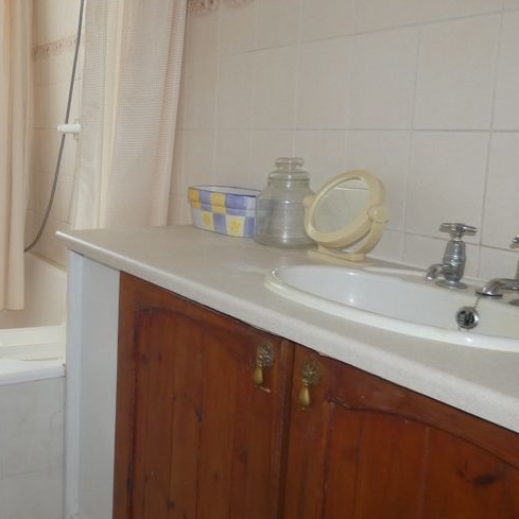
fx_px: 628
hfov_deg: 40.4
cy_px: 208
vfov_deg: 44.7
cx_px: 23
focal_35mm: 37
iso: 250
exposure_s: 1/60
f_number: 2.8
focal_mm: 3.6
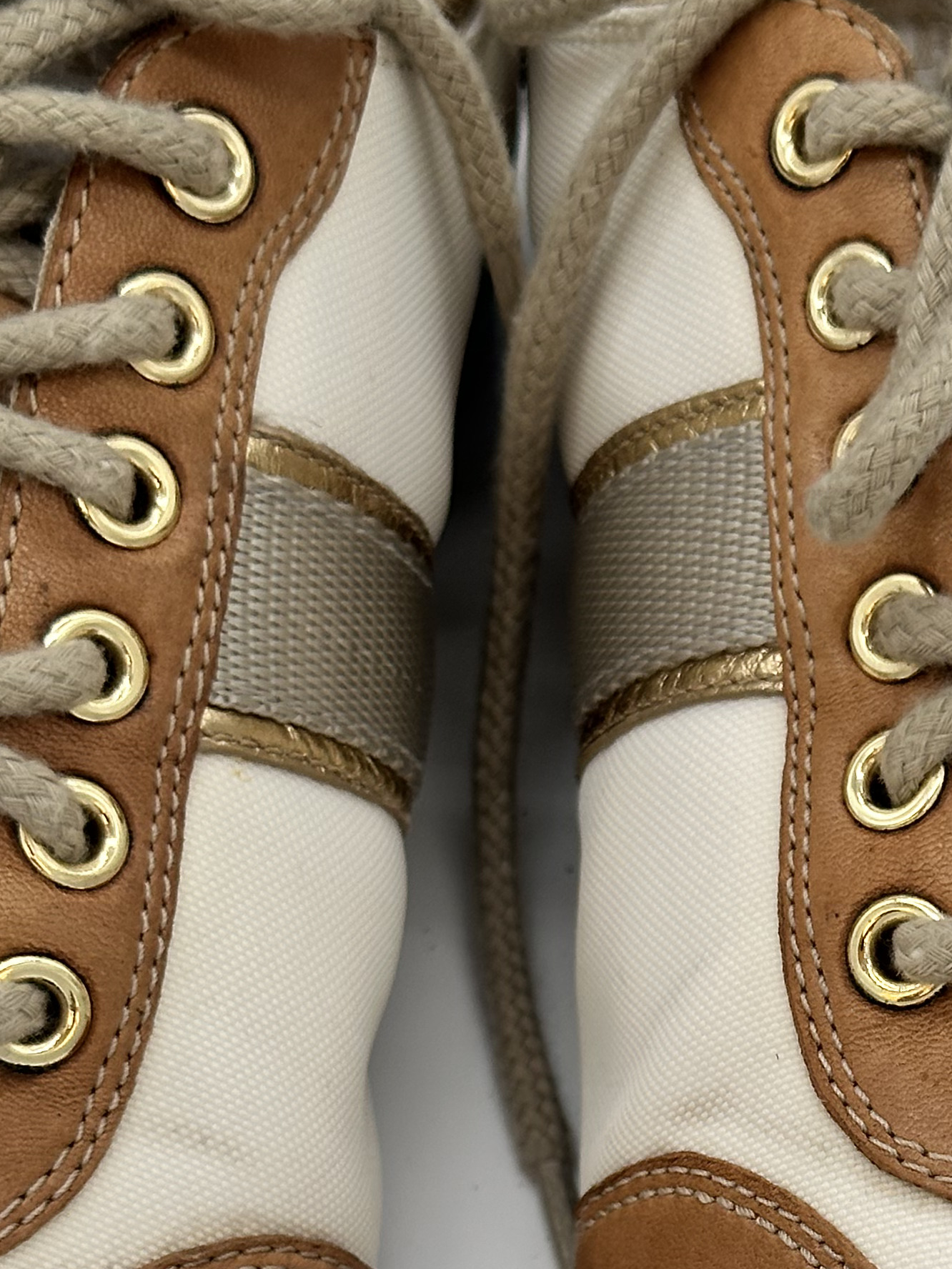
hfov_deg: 13.3
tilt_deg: -53.1
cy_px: 1247
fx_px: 3997
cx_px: 1029
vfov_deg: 17.6
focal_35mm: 109
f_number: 1.78
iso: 64
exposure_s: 1/823
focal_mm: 6.86
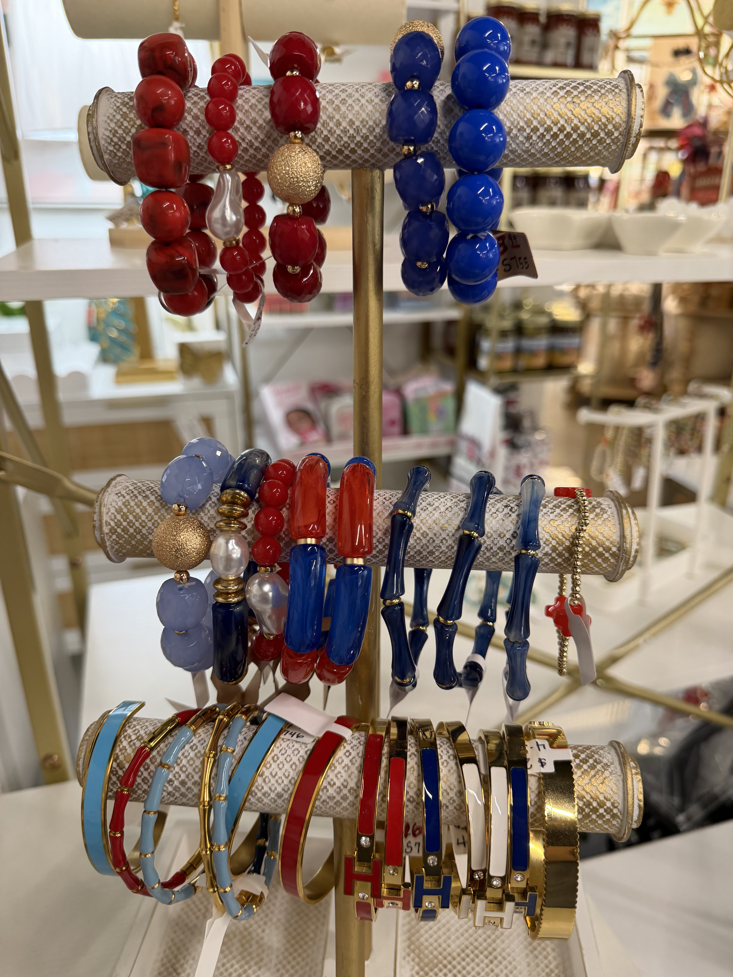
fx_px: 678
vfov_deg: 71.6
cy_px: 488
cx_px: 366
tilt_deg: -22.9
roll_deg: +0.2
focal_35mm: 24
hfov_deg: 56.8
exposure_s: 1/60
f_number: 1.78
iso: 200
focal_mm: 6.76
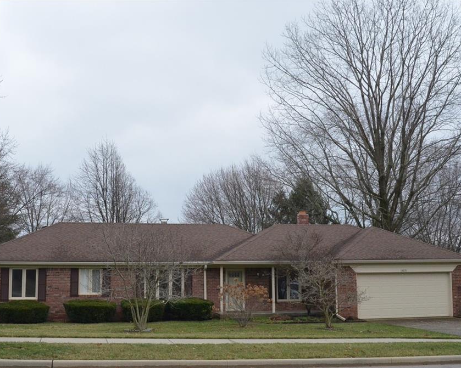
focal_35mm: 48
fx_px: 655
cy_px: 184
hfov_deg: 38.8
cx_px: 221
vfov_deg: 31.4
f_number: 9
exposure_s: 1/320
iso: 2500
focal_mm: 28
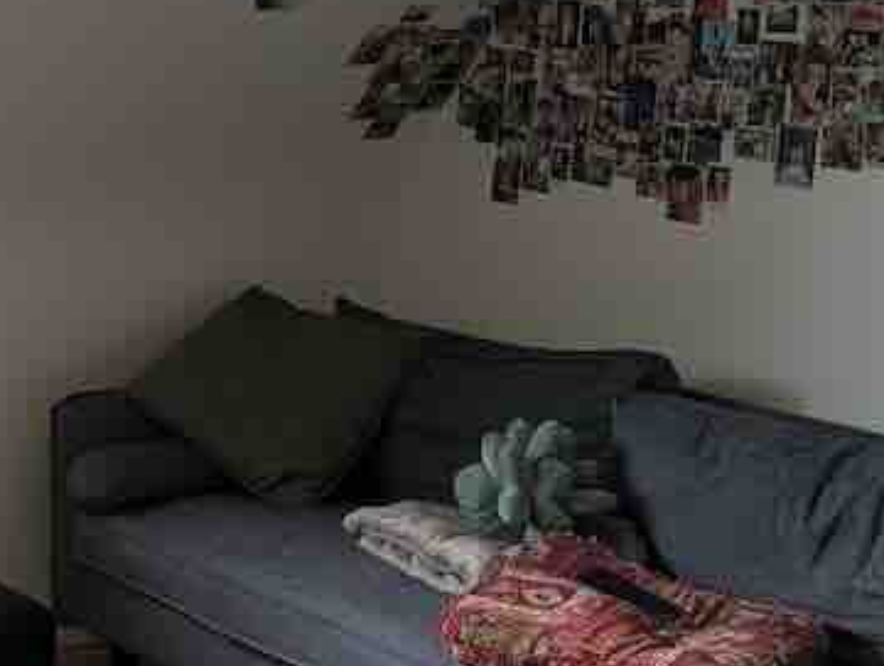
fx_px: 2046
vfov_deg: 18.5
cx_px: -307
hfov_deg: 21.7
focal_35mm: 80
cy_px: 290
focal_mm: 6.9
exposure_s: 1/367
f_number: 1.68
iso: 22
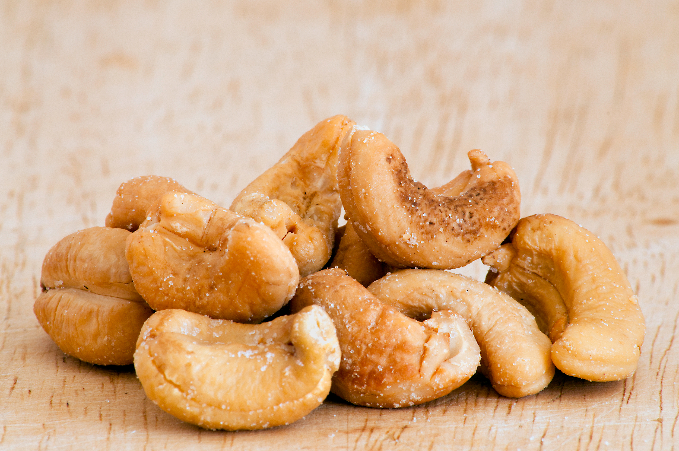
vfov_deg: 4.2
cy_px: 226
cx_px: 340
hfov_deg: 6.3
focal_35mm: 330
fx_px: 6217
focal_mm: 220
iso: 200
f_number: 22
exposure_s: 1/2.5
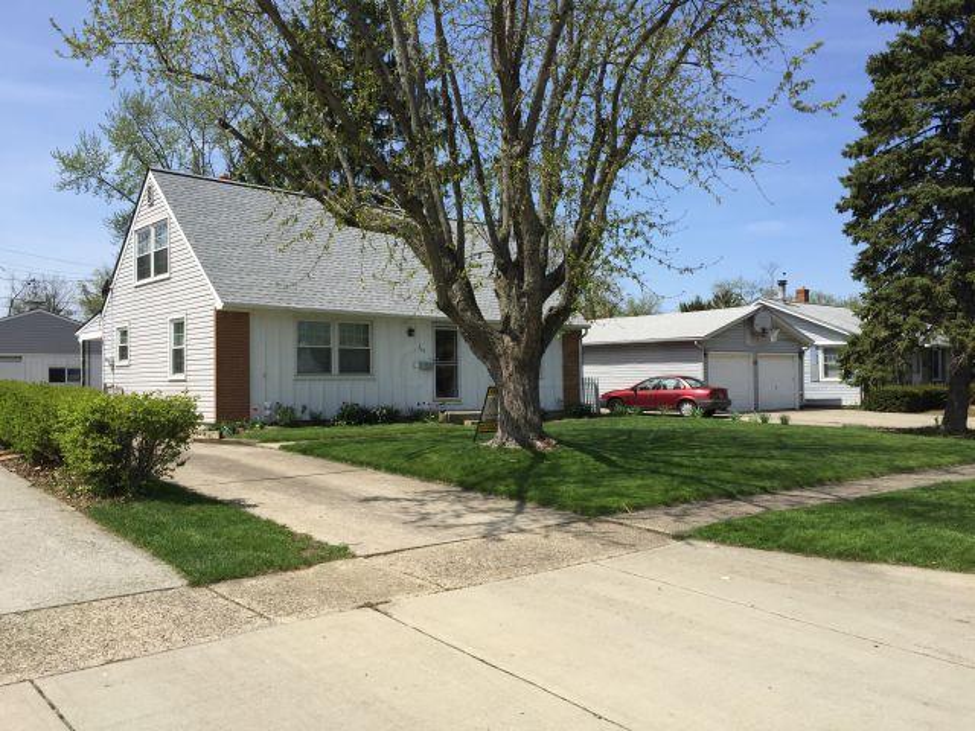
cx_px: 488
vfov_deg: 48.2
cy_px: 366
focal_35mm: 29
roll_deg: -0.1
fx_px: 817
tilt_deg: +3.0
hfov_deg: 61.7
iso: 32
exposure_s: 1/1799
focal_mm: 4.15
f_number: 2.2
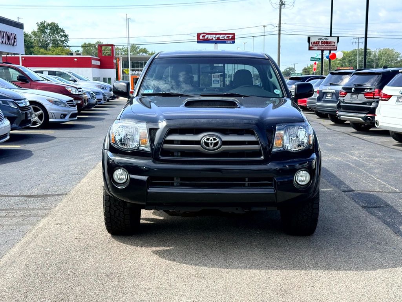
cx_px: 201
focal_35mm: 48
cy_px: 151
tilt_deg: -7.2
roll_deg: +0.6
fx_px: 558
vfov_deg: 30.3
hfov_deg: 39.6
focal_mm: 6.76
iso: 80
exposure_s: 1/2976
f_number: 1.78
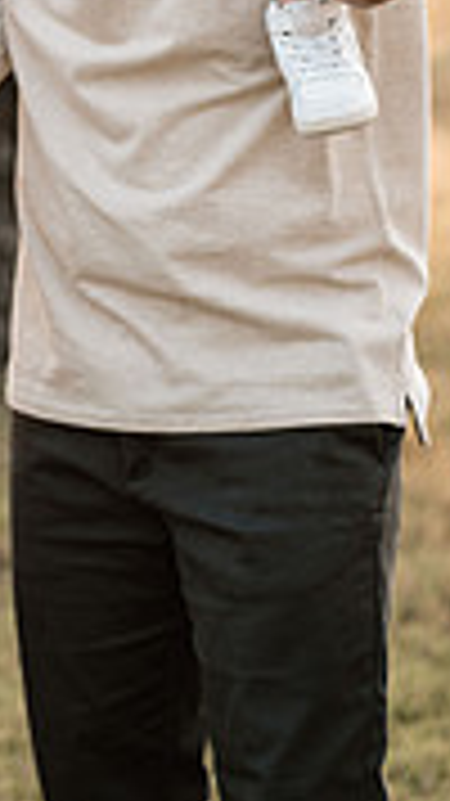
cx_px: -99
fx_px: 4777
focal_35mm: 225
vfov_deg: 9.5
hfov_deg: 5.4
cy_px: -166
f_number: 2
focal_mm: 85
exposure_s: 1/1000
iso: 320
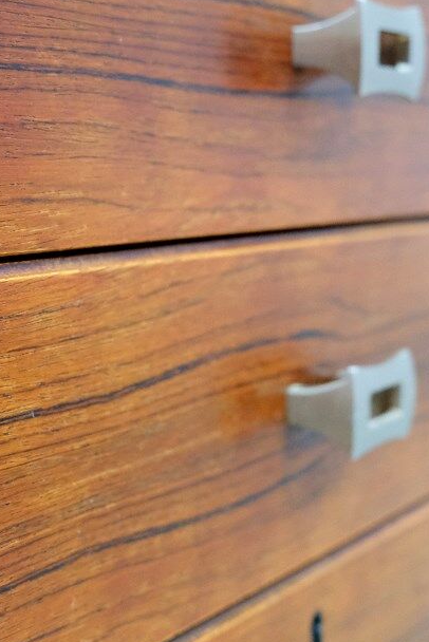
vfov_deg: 29.2
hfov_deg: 19.6
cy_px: 313
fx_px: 1232
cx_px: 322
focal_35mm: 69
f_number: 4
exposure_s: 1/30
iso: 4000
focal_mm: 22.3
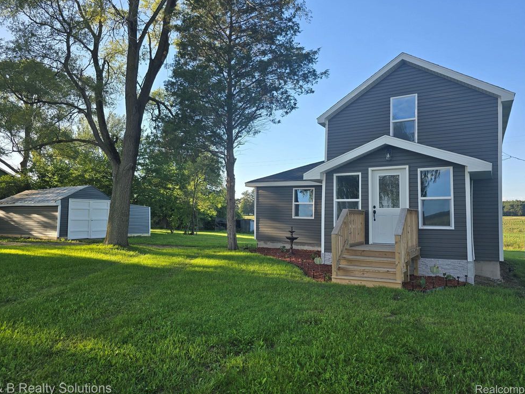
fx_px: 364
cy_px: 192
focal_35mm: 24
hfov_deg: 71.6
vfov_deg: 56.8
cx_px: 254
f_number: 1.7
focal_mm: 6.3
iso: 12
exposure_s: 1/270
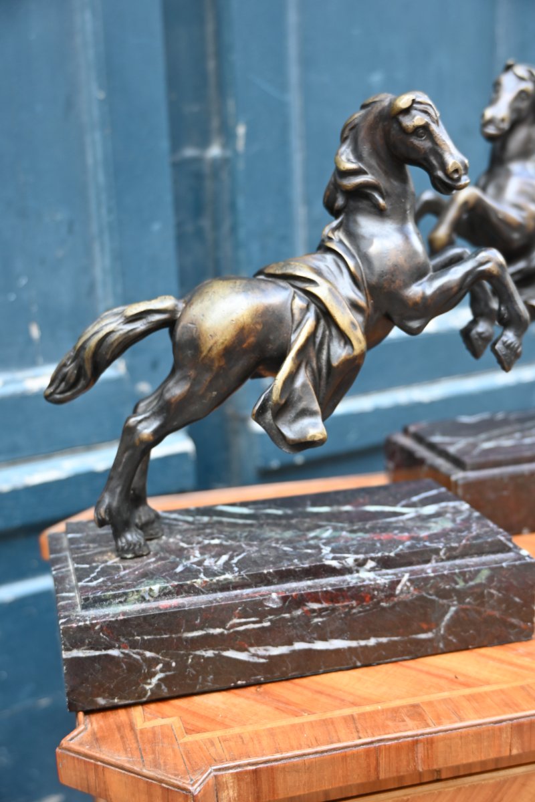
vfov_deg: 45.0
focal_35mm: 44
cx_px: 268
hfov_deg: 30.8
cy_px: 401
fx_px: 970
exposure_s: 1/50
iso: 160
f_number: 4
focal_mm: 29
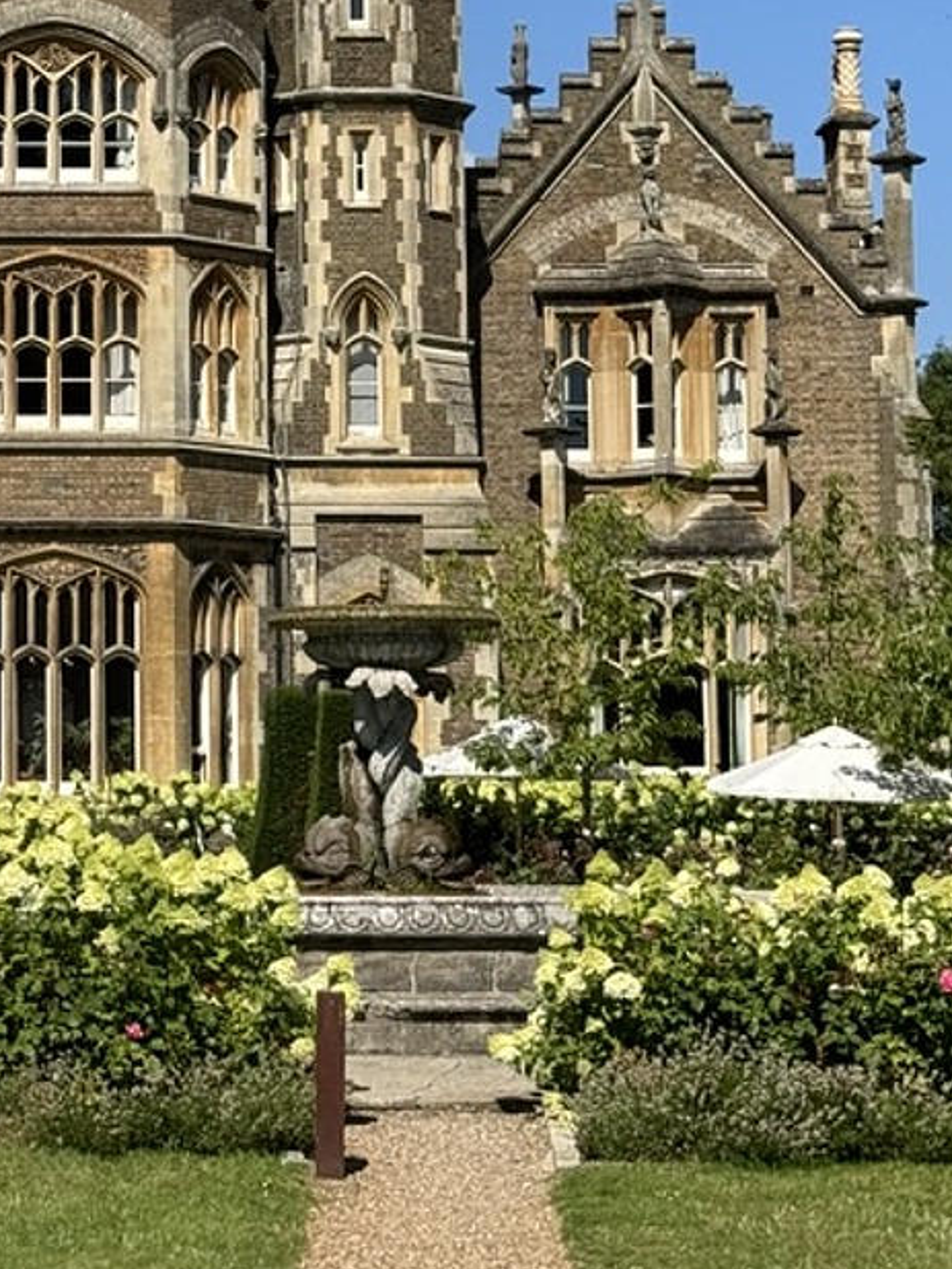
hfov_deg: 13.1
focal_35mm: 112
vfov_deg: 17.4
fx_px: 4106
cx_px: 33
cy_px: 243
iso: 64
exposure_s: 1/4975
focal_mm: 6.76
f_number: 1.78
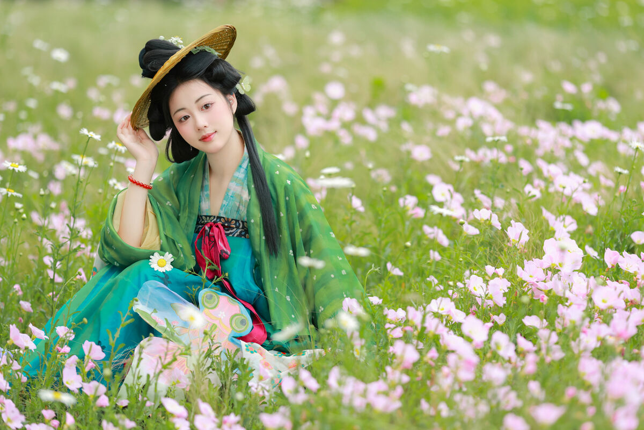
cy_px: 215
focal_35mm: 135
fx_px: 2415
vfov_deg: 10.2
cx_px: 322
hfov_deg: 15.2
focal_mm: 135
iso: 500
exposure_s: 1/1600
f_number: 2.2
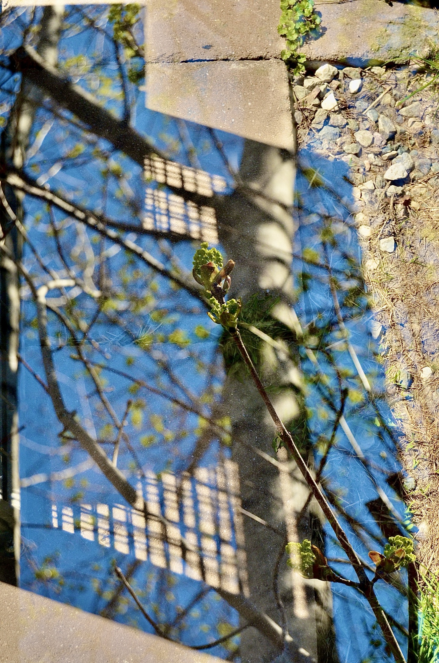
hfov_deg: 23.7
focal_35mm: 57
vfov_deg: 35.1
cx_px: 220
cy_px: 332
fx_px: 1047
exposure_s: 1/2500
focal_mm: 38
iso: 640
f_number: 4.8
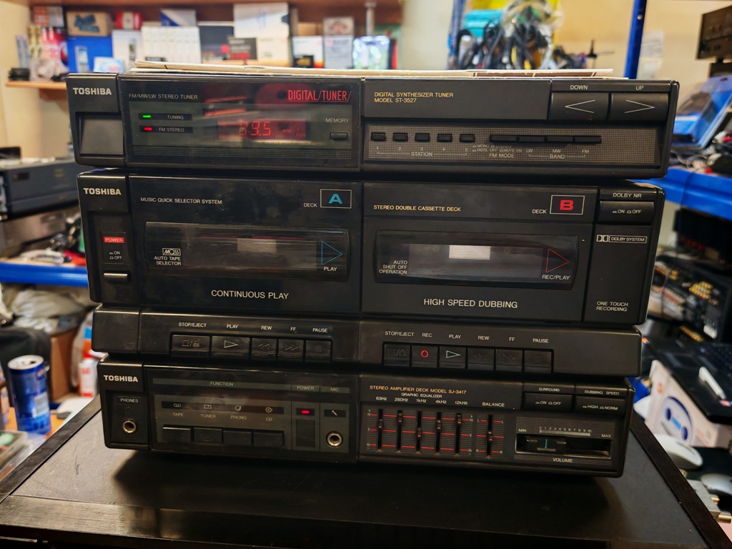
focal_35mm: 27
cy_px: 274
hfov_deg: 65.3
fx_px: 571
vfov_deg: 51.4
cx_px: 366
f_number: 1.9
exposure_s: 1/33
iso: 800
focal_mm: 6.67
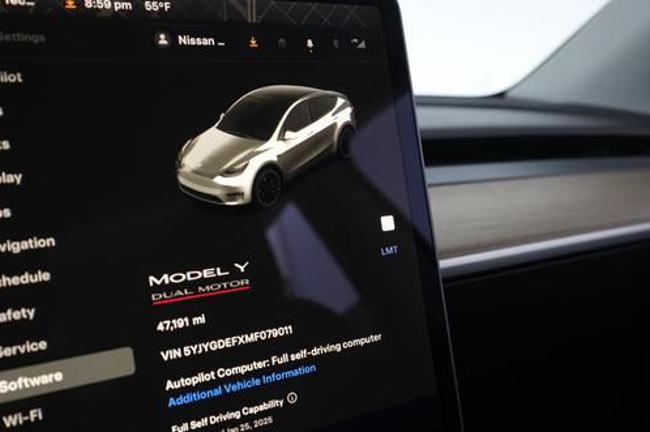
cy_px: 239
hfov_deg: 53.2
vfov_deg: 36.8
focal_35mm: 36
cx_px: 339
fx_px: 649
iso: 4000
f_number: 5
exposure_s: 1/100
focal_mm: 28
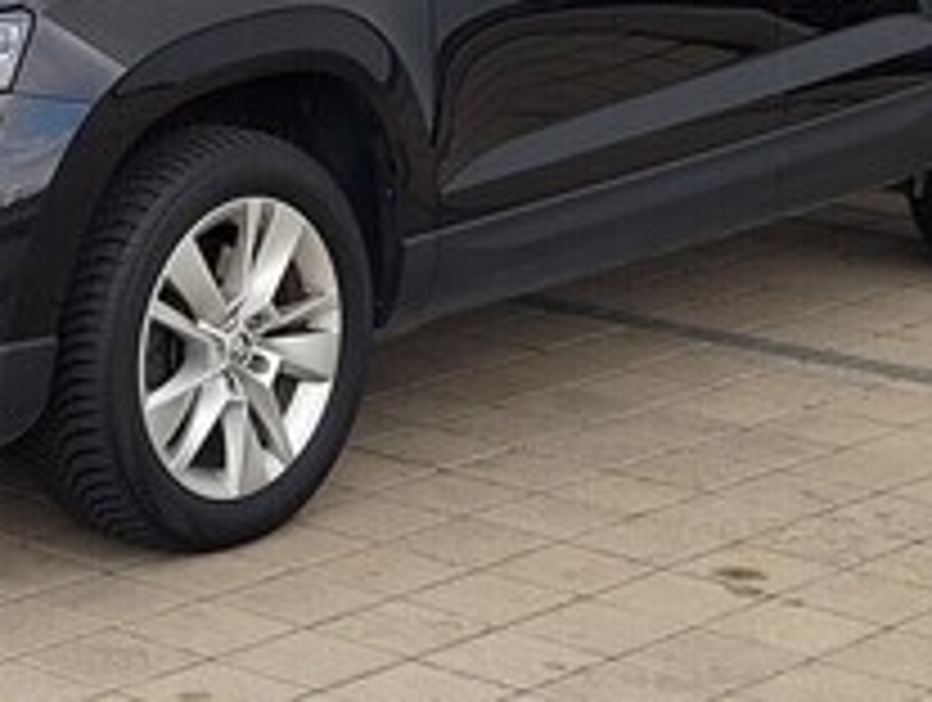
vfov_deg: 20.5
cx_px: 198
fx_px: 1861
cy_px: -34
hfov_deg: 27.6
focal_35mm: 69
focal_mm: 5.4
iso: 40
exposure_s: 1/179
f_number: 1.8
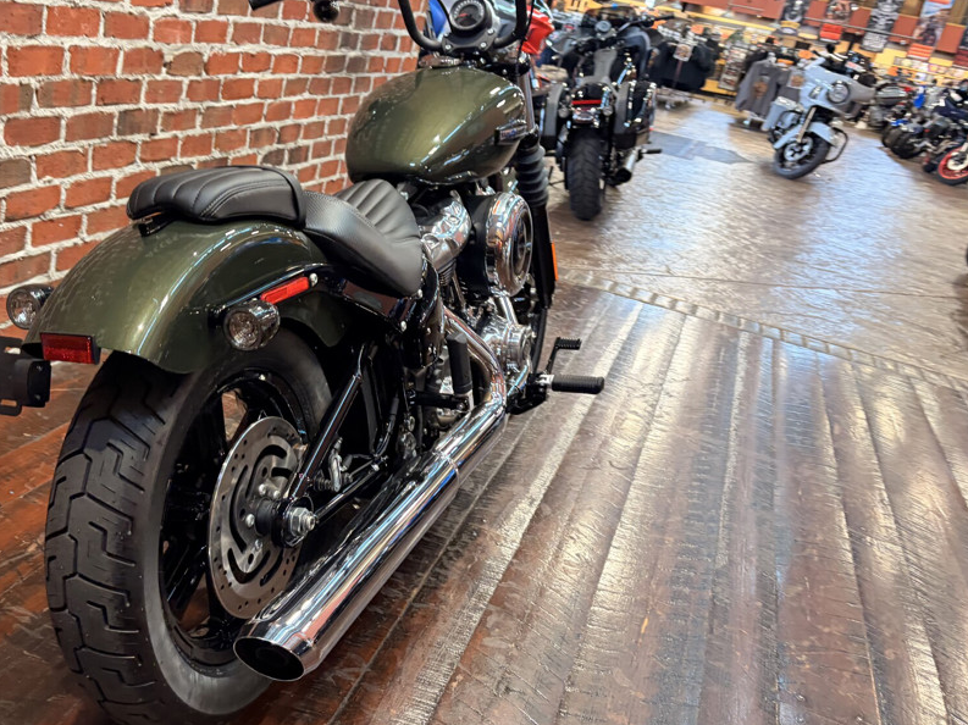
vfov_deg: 40.7
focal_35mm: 35
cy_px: 355
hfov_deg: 52.0
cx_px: 353
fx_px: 978
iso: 250
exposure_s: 1/60
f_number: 1.6
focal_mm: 5.96
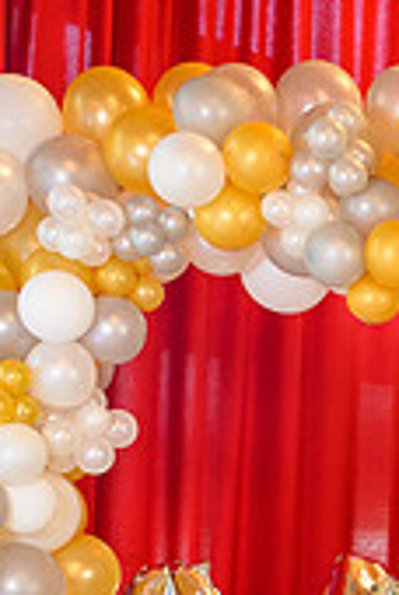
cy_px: 609
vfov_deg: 16.8
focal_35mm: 119
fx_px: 1970
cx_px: 721
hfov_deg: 10.8
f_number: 3.5
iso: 1250
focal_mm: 35
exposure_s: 1/100
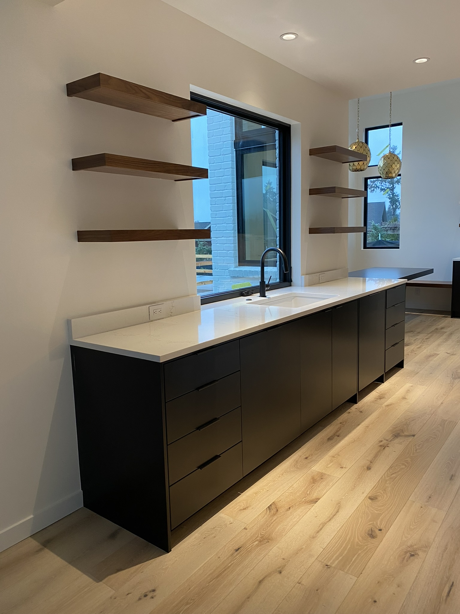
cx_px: 230
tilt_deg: -7.1
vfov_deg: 67.3
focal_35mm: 26
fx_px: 461
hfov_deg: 53.1
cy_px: 307
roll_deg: +1.5
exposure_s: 1/60
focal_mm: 4.25
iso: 125
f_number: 1.8
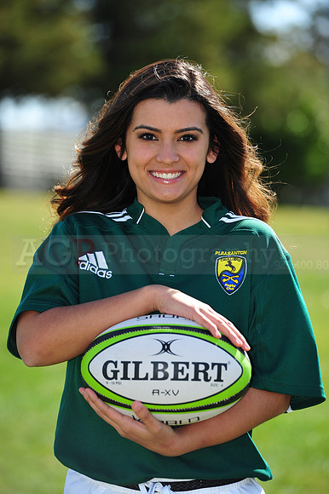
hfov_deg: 6.9
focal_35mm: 200
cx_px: 164
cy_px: 247
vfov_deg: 10.3
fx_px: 2745
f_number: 4.5
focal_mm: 200
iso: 200
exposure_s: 1/640
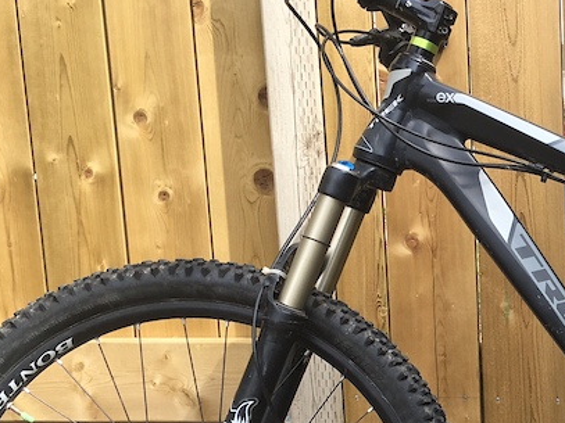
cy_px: 338
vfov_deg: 19.9
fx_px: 1191
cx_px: 629
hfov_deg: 24.8
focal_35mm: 73
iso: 25
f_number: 2.2
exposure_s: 1/379
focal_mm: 4.15
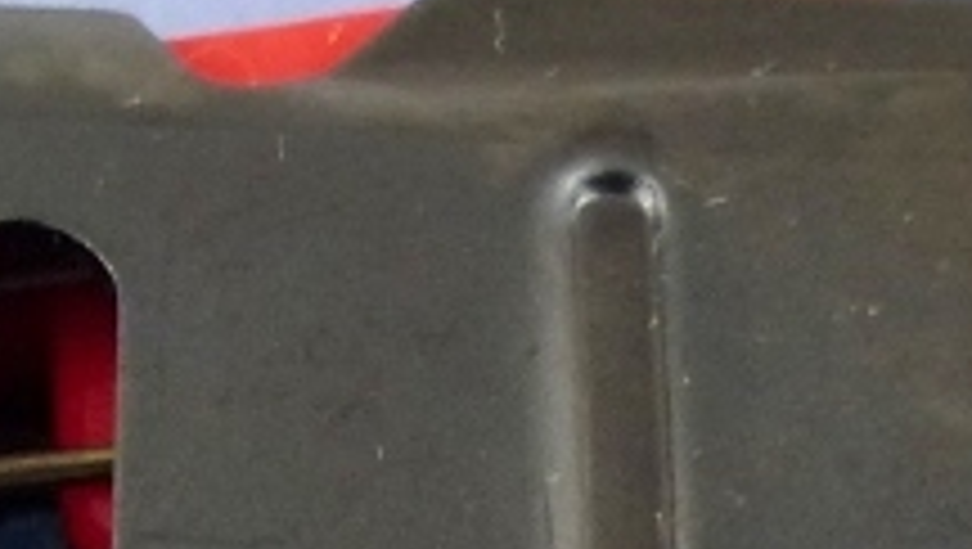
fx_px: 3251
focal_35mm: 126
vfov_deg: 9.0
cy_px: 1148
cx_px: 140
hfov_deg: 16.8
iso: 320
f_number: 2.8
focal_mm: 4.5
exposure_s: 1/60
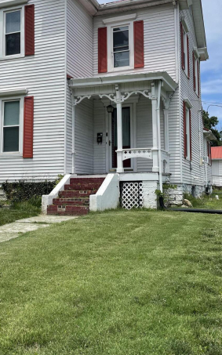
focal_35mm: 39
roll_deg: +0.2
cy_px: 150
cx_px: 86
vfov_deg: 50.2
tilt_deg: +6.8
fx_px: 378
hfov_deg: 32.6
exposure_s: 1/4348
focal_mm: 5.1
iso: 32
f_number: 1.6
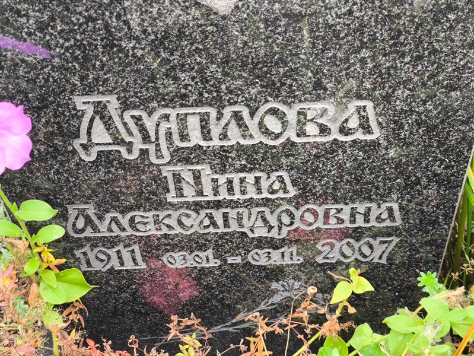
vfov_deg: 29.1
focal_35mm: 50
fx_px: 685
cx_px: 237
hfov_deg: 38.2
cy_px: 178
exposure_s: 1/60
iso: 125
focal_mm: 4.71
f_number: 1.7
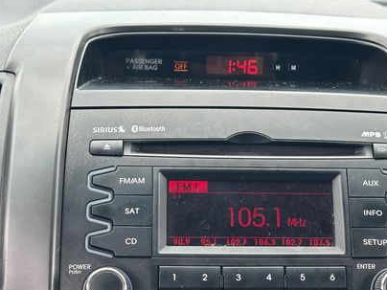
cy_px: 212
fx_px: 850
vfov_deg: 19.3
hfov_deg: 25.6
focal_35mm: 76
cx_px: 239
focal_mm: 6.86
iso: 64
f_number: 1.78
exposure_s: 1/321
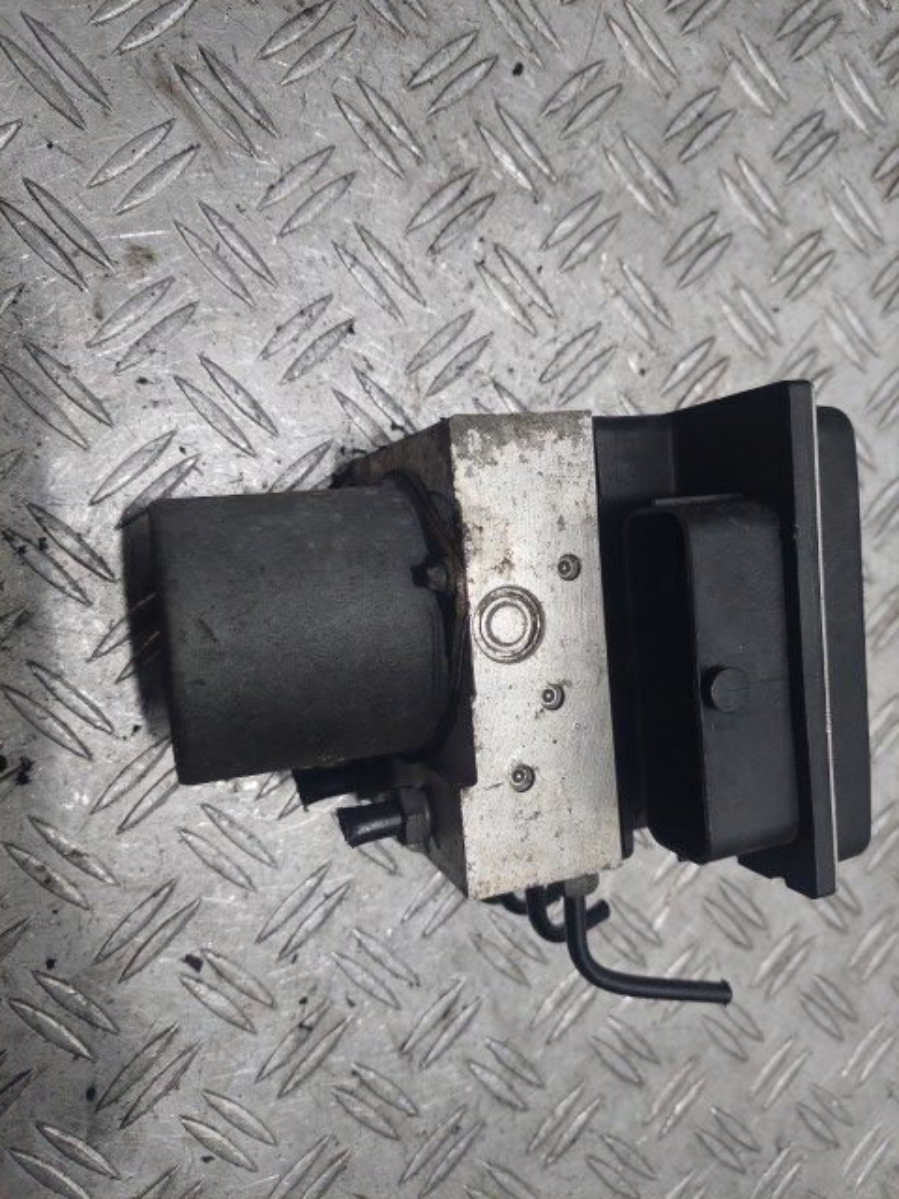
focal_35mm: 25
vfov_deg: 69.4
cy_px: 600
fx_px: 866
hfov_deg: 54.9
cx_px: 450
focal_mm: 5.23
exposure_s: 1/100
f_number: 1.8
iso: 80
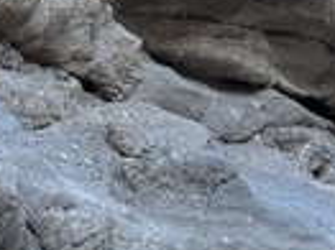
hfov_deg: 9.6
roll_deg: +3.7
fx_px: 1982
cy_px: 171
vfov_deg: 7.2
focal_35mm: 205
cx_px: 309
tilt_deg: -2.7
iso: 64
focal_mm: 6.76
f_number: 1.78
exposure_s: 1/843
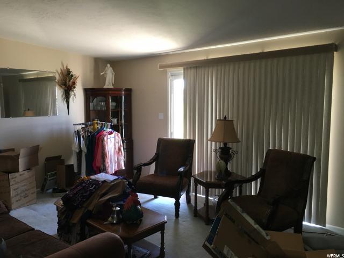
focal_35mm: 29
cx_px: 172
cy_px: 129
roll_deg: +1.2
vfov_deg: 48.2
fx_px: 288
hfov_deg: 61.7
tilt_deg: -4.8
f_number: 2.2
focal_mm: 4.15
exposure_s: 1/30
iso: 100
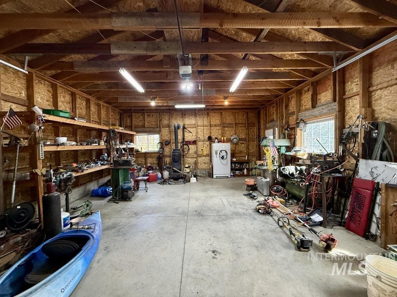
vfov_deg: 85.7
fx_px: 161
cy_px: 148
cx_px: 198
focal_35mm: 14
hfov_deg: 102.1
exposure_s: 1/120
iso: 320
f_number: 2.2
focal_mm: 2.22
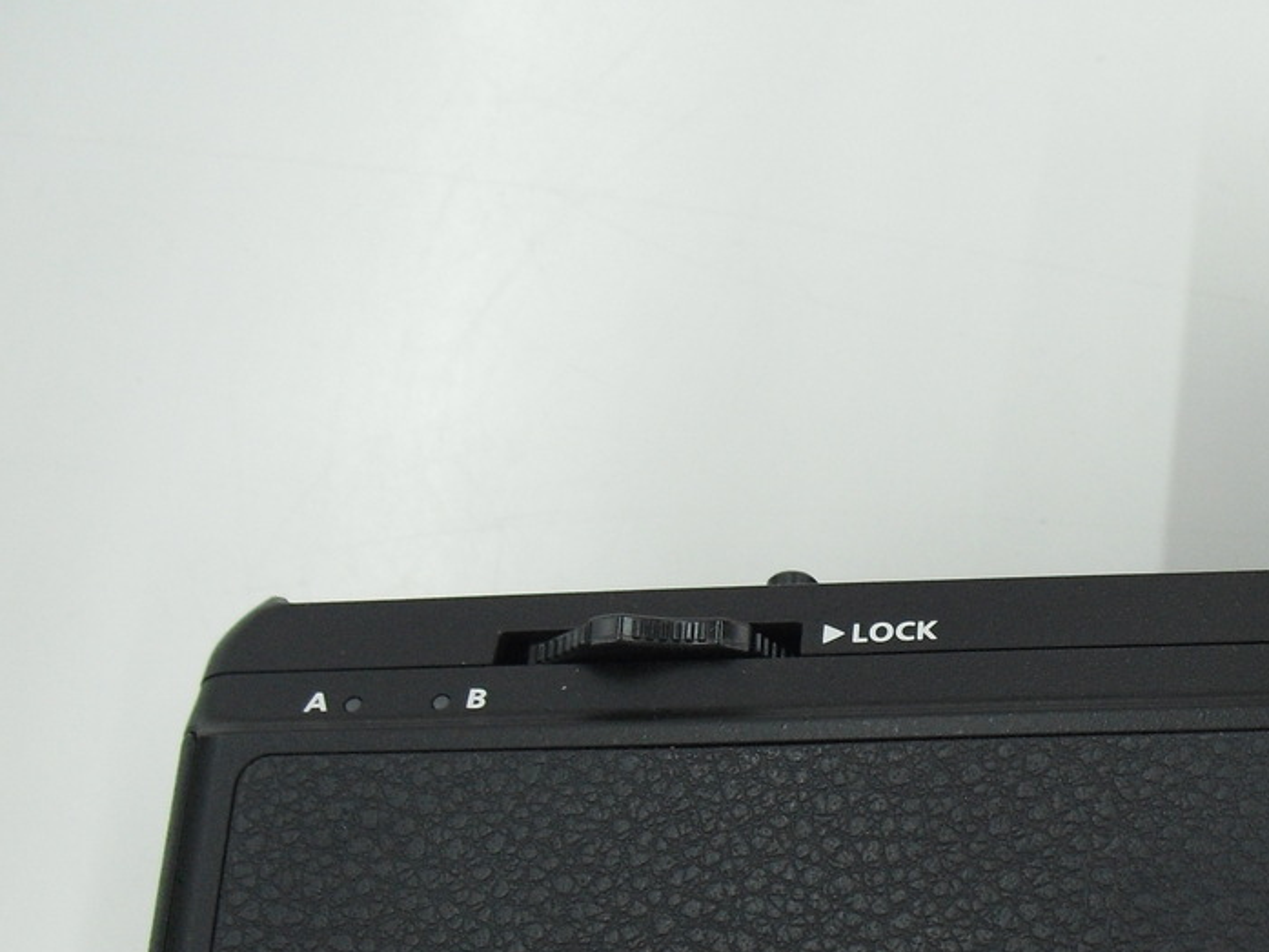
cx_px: 1003
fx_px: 2273
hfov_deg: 30.5
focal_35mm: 62
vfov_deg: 23.4
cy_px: 712
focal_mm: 6.3
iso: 200
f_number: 3.1
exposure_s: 1/100
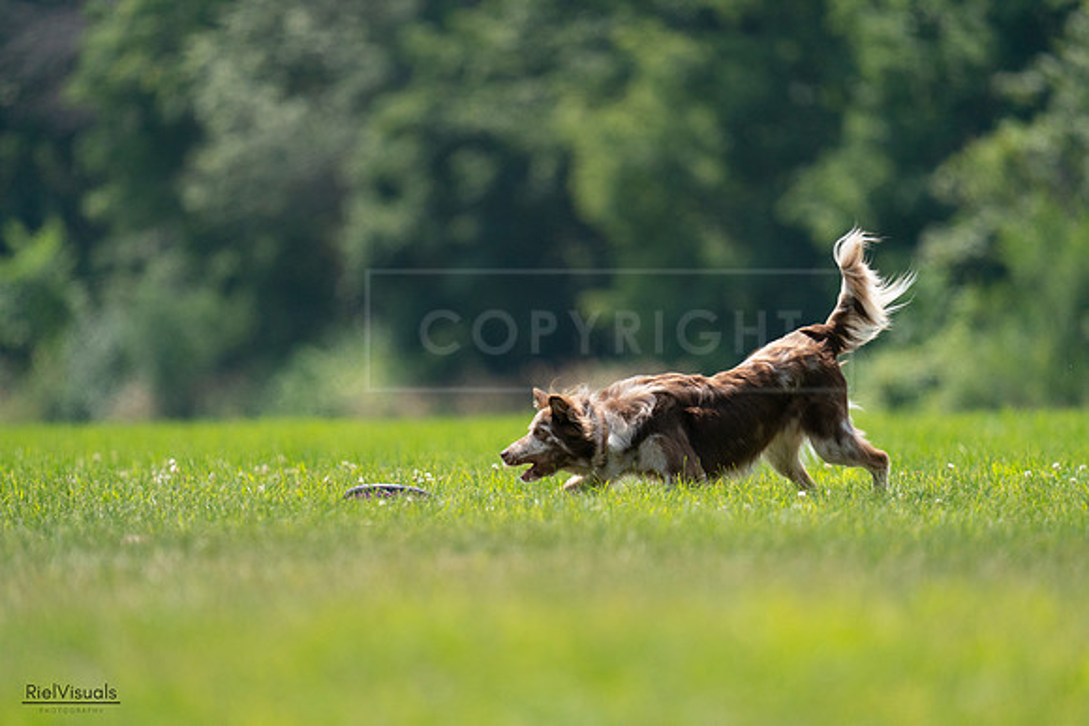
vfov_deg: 2.8
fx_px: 15007
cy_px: 363
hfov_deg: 4.2
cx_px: 544
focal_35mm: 496
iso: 1600
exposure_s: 1/4000
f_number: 6.3
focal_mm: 496
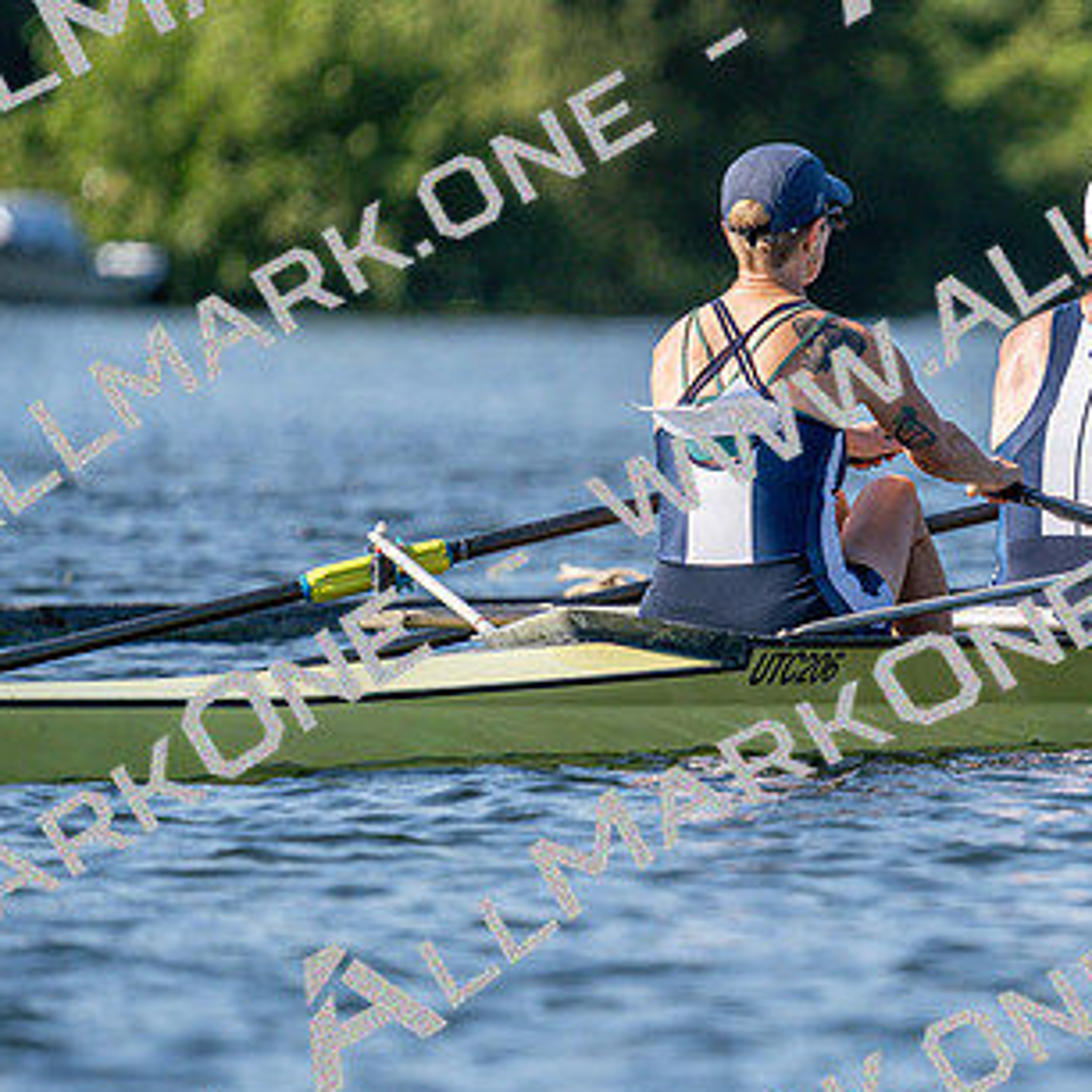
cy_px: 548
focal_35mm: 745
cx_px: 1028
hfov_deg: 2.4
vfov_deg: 2.4
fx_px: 26589
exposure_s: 1/1600
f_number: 6.3
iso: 400
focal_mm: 463
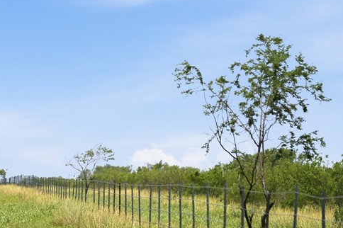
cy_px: 167
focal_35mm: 449
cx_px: -28
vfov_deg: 3.1
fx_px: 4275
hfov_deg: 4.6
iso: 640
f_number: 6.3
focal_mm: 200
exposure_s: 1/2500
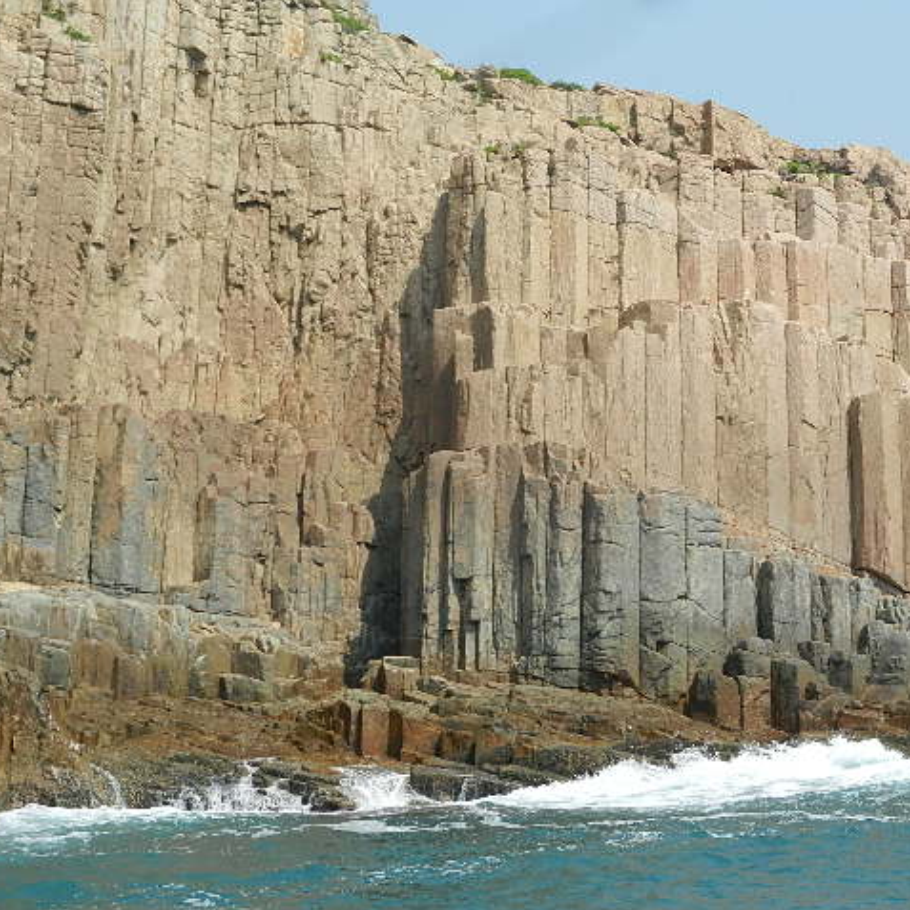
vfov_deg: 16.1
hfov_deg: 16.1
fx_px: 3212
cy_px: 456
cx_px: 525
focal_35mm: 108
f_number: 4.9
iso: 160
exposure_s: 1/1000
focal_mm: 16.3
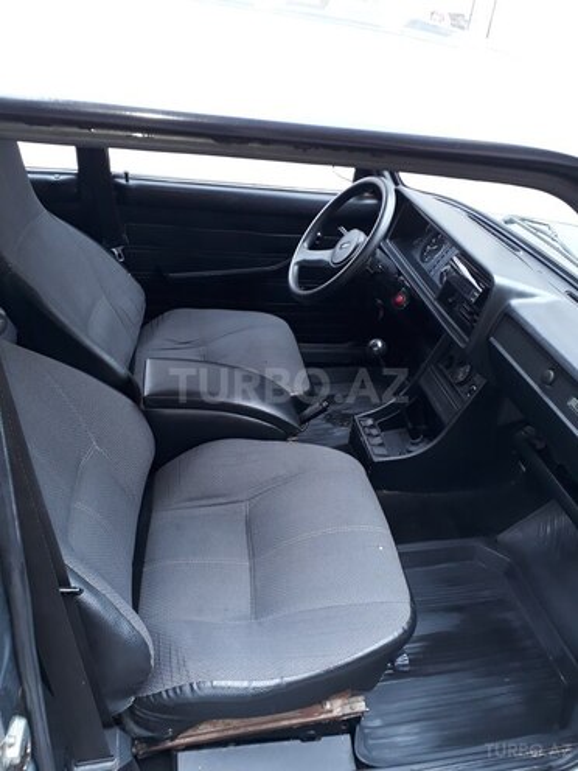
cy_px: 386
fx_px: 601
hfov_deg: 51.4
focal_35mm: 27
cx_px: 289
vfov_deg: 65.3
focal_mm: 3.6
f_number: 1.9
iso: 64
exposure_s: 1/33
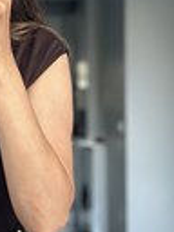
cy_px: 205
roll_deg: +0.4
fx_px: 1273
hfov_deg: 7.7
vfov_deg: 10.4
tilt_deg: -20.5
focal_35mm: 190
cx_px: -54
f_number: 1.78
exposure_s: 1/60
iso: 320
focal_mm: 6.86
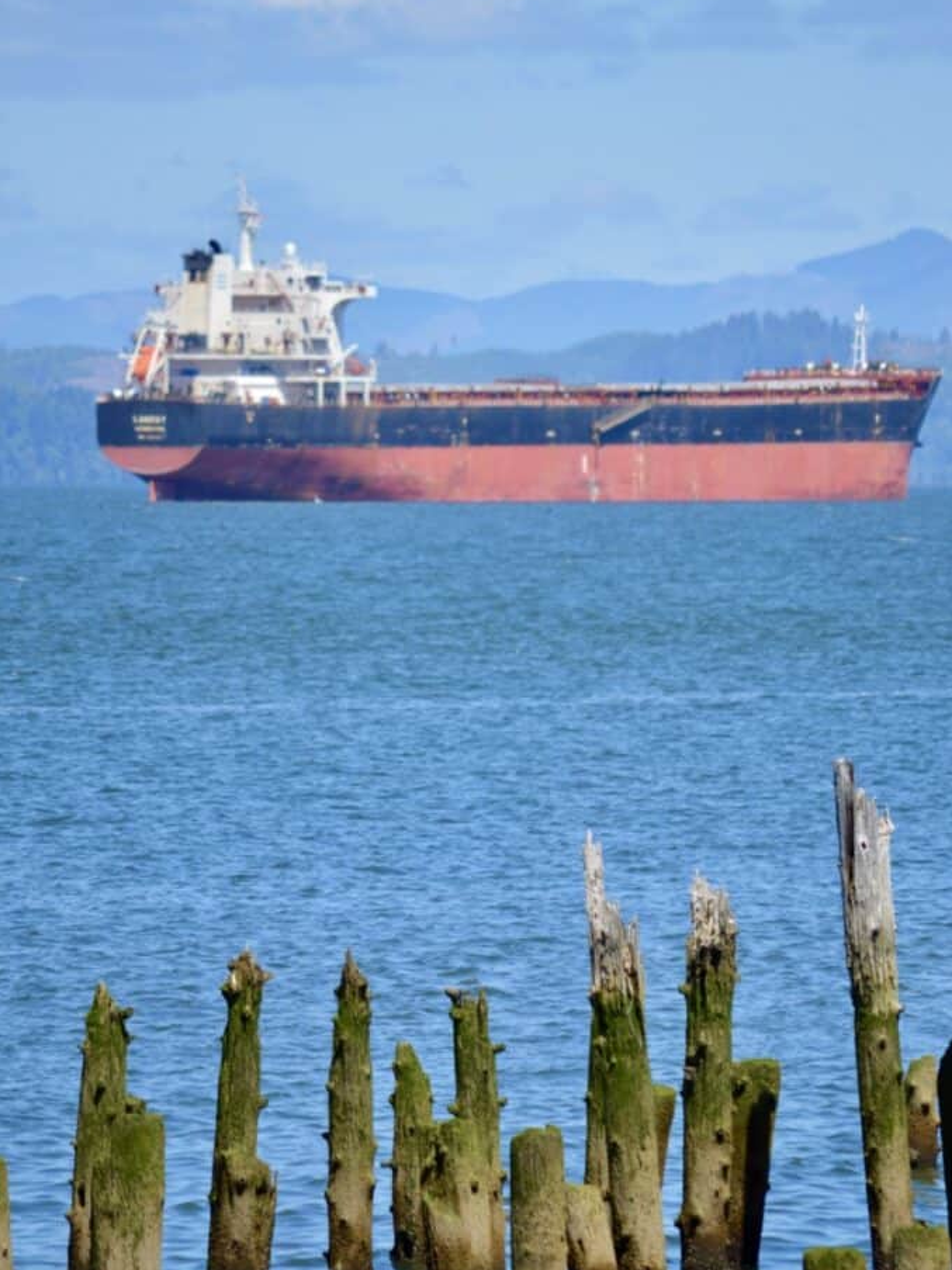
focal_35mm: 327
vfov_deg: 6.1
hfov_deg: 4.5
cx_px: 477
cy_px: 653
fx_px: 11994
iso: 100
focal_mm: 200
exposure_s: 1/320
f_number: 6.3
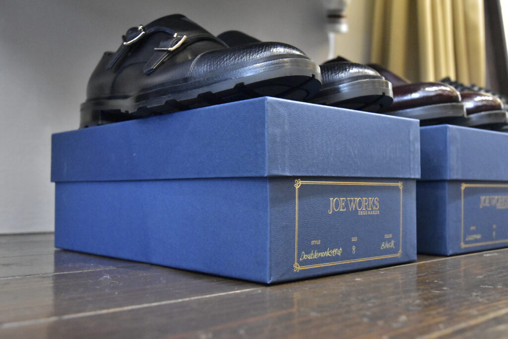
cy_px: 170
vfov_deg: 33.0
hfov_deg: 47.9
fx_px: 572
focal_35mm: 40
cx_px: 254
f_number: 4.5
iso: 6400
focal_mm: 27
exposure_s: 1/100
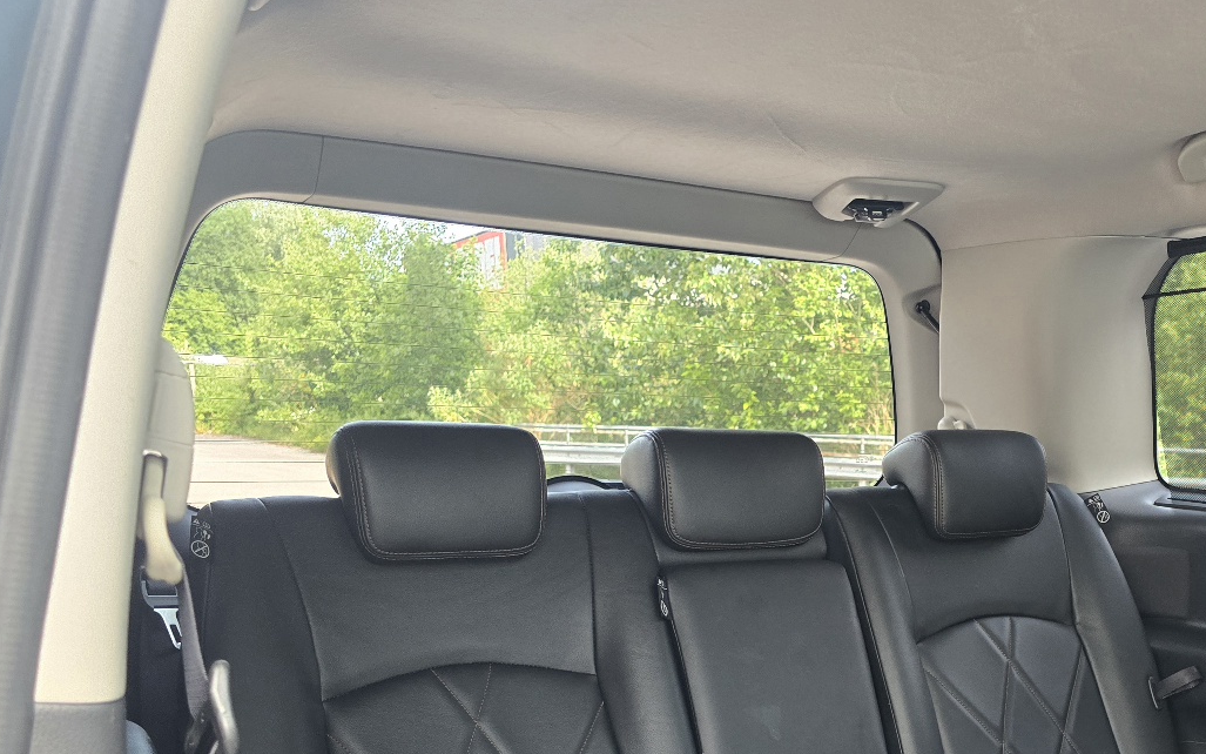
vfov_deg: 31.7
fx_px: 1249
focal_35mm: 38
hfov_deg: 49.9
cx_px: 873
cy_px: 700
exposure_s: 1/120
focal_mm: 6.3
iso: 640
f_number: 1.7
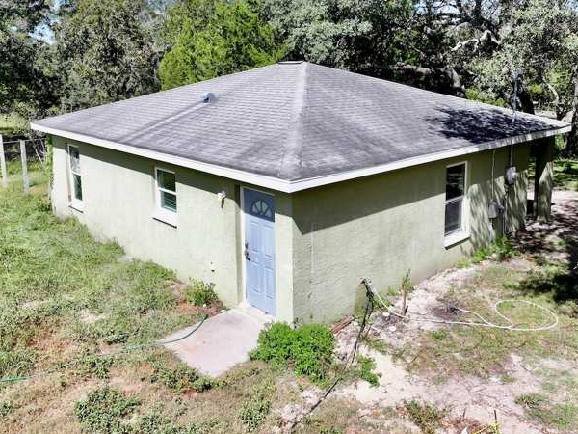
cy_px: 149
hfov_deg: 56.7
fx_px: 534
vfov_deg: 43.6
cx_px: 319
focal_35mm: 32
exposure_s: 1/1250
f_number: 2.8
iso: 100
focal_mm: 12.29
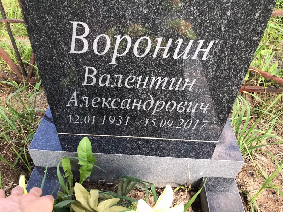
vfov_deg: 49.7
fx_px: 229
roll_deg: -1.1
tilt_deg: -42.5
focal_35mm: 28
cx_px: 142
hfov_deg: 63.4
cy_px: 106
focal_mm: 3.99
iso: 20
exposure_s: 1/204
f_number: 1.8
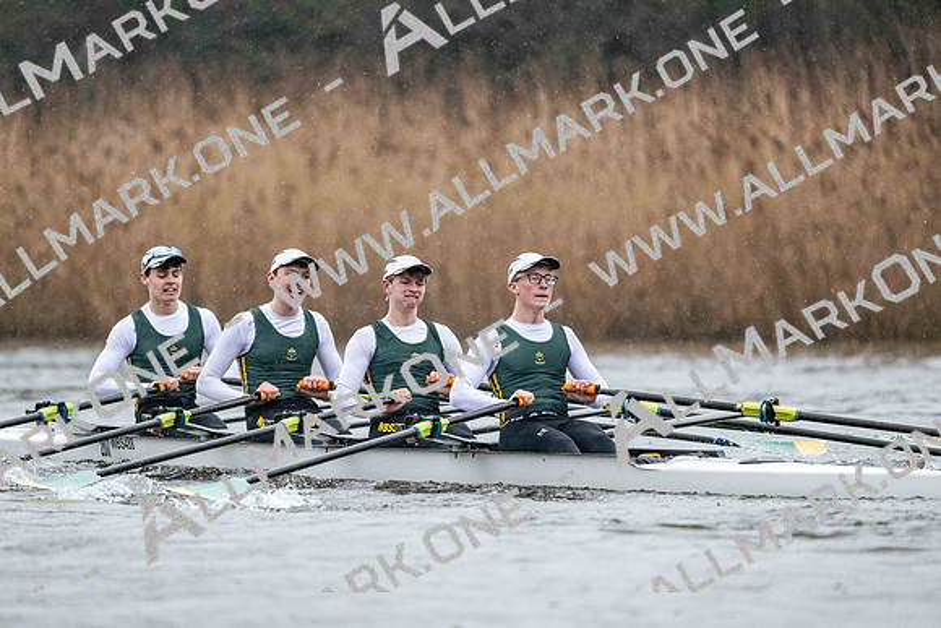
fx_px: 10458
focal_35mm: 400
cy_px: 314
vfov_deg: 3.4
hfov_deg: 5.2
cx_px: 470
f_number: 4.5
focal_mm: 400
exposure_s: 1/1600
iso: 6400
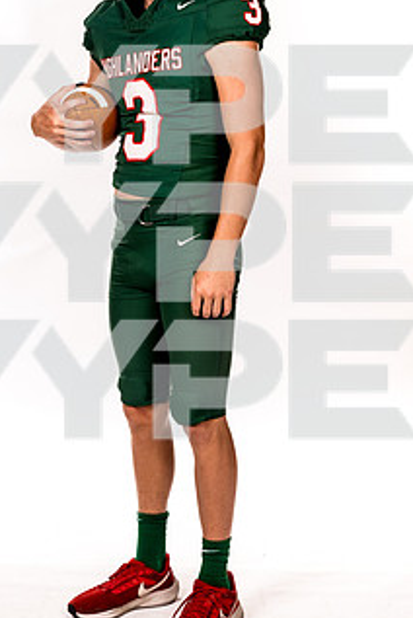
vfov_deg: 25.9
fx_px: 1339
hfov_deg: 17.5
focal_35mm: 78
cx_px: 134
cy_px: 244
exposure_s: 1/400
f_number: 8
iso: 800
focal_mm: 55
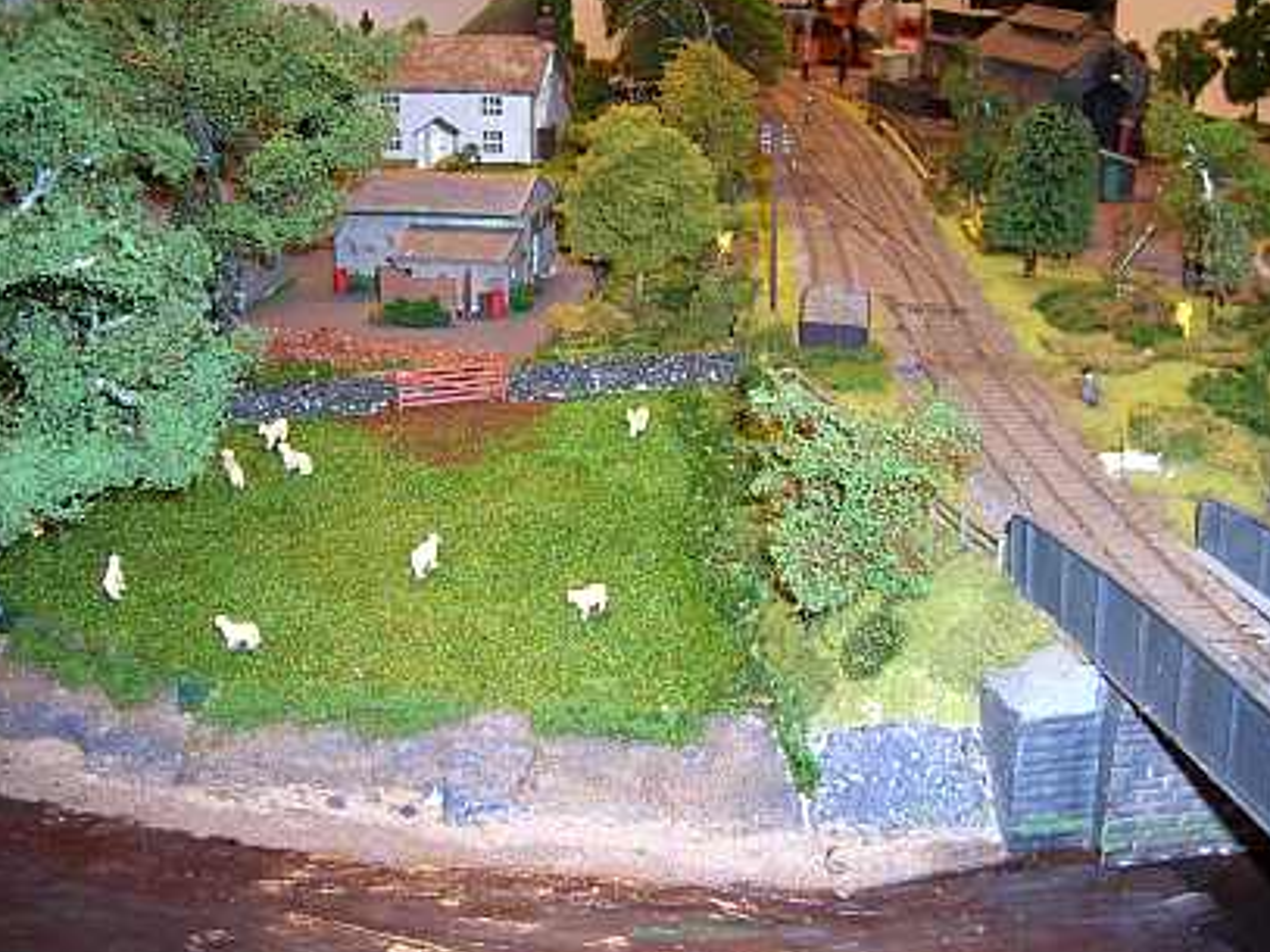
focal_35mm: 43
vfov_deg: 33.6
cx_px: 665
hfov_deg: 43.9
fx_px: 1577
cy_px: 439
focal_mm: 5.8
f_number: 2.8
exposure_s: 1/45
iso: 100
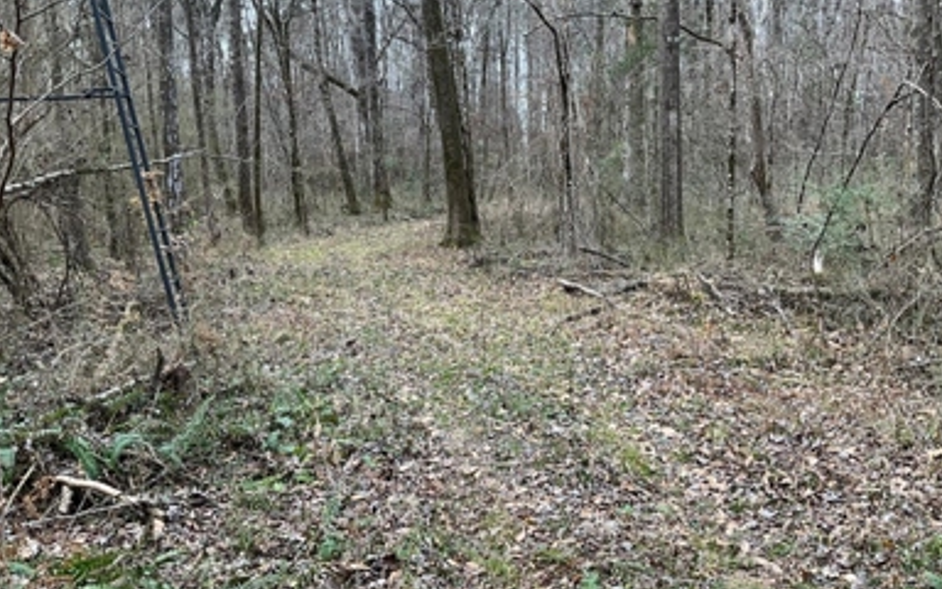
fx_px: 822
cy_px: 280
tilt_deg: -6.8
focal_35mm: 32
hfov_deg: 59.6
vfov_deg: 39.4
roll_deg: +1.5
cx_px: 483
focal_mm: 3
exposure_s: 1/200
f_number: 1.8
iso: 20
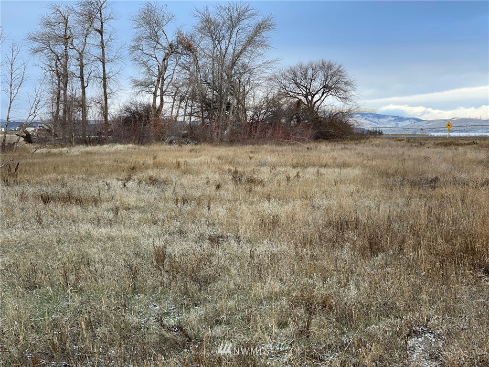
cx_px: 244
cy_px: 184
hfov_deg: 30.3
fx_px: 904
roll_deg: +0.1
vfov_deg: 22.9
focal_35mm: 64
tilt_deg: -2.9
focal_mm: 7.5
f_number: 2.2
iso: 20
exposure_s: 1/121
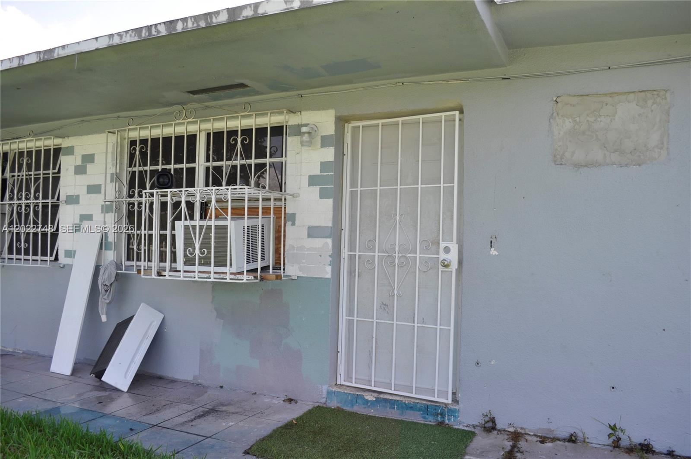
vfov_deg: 25.7
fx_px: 1006
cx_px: 346
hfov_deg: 37.9
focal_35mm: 52
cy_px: 230
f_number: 9
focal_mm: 35
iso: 200
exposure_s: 1/320
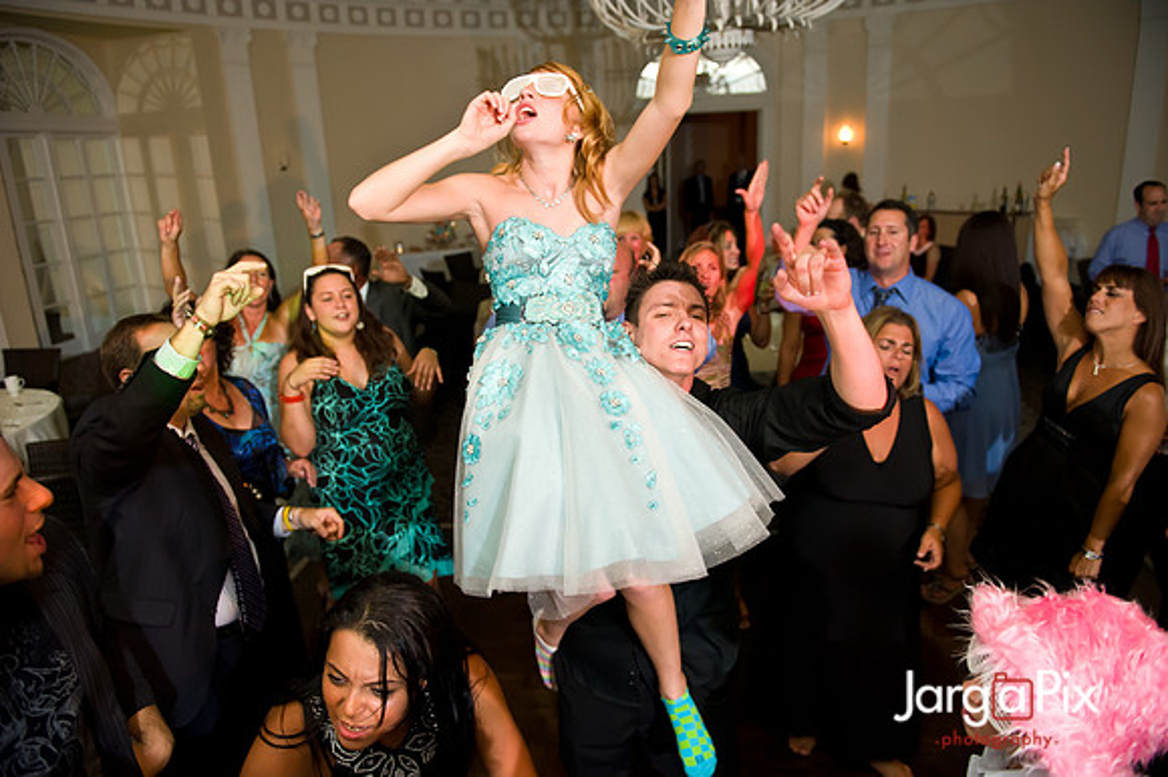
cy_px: 388
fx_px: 778
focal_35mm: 24
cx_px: 584
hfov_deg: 73.8
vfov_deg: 53.1
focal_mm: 24
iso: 1600
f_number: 3.2
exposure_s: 1/125
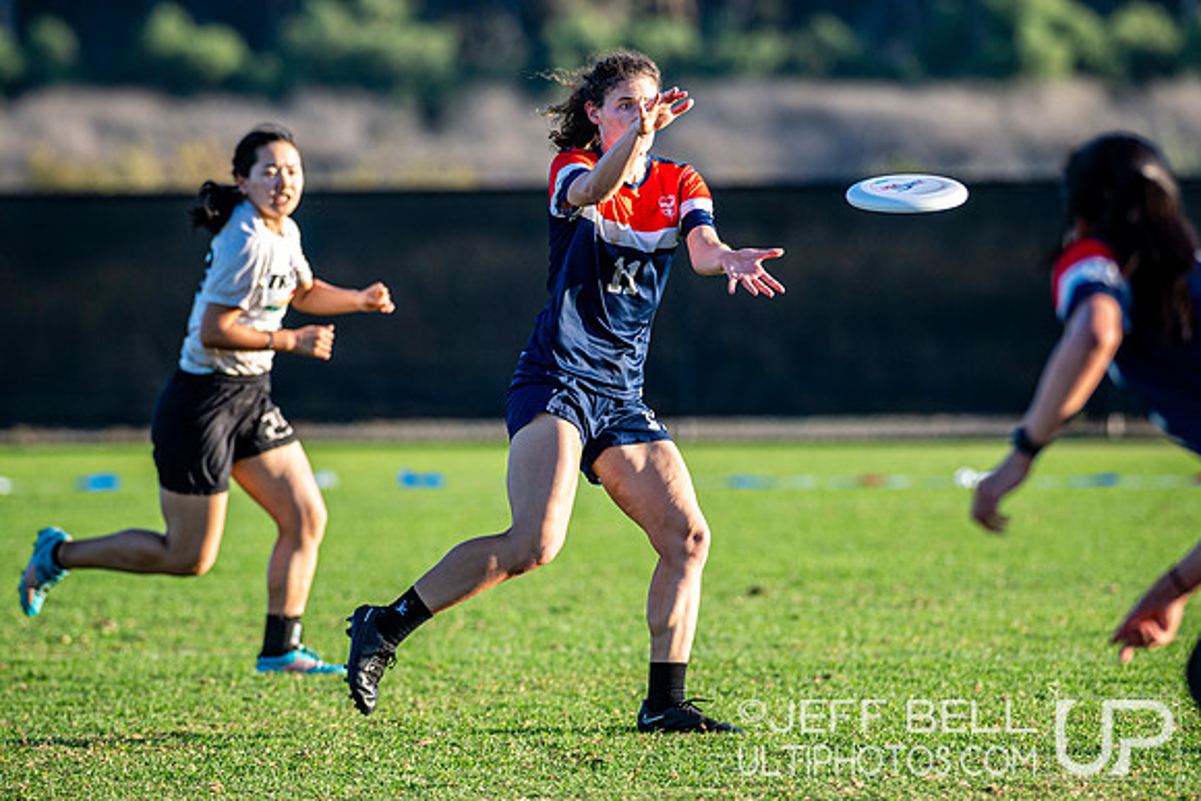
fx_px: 9660
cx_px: 655
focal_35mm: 290
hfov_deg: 7.1
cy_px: 298
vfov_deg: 4.7
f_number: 3.2
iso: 220
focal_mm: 210
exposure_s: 1/1250
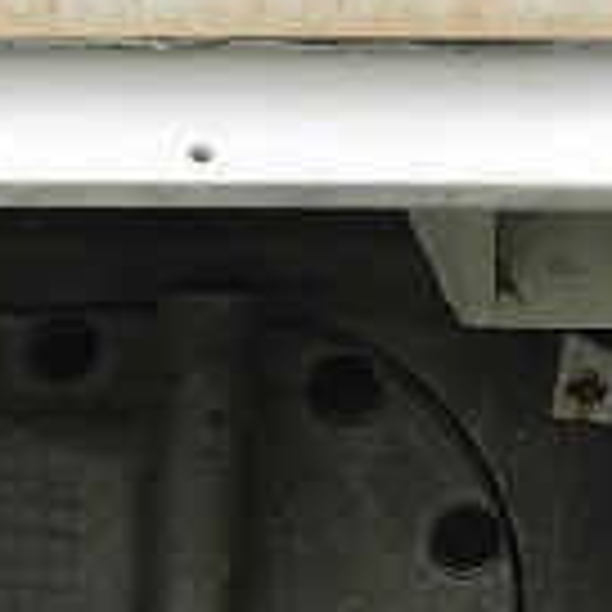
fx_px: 2940
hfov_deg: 11.2
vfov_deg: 11.5
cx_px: -403
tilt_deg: -17.1
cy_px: 835
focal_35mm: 147
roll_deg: +0.1
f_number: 1.8
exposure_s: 1/618
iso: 20
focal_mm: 3.99
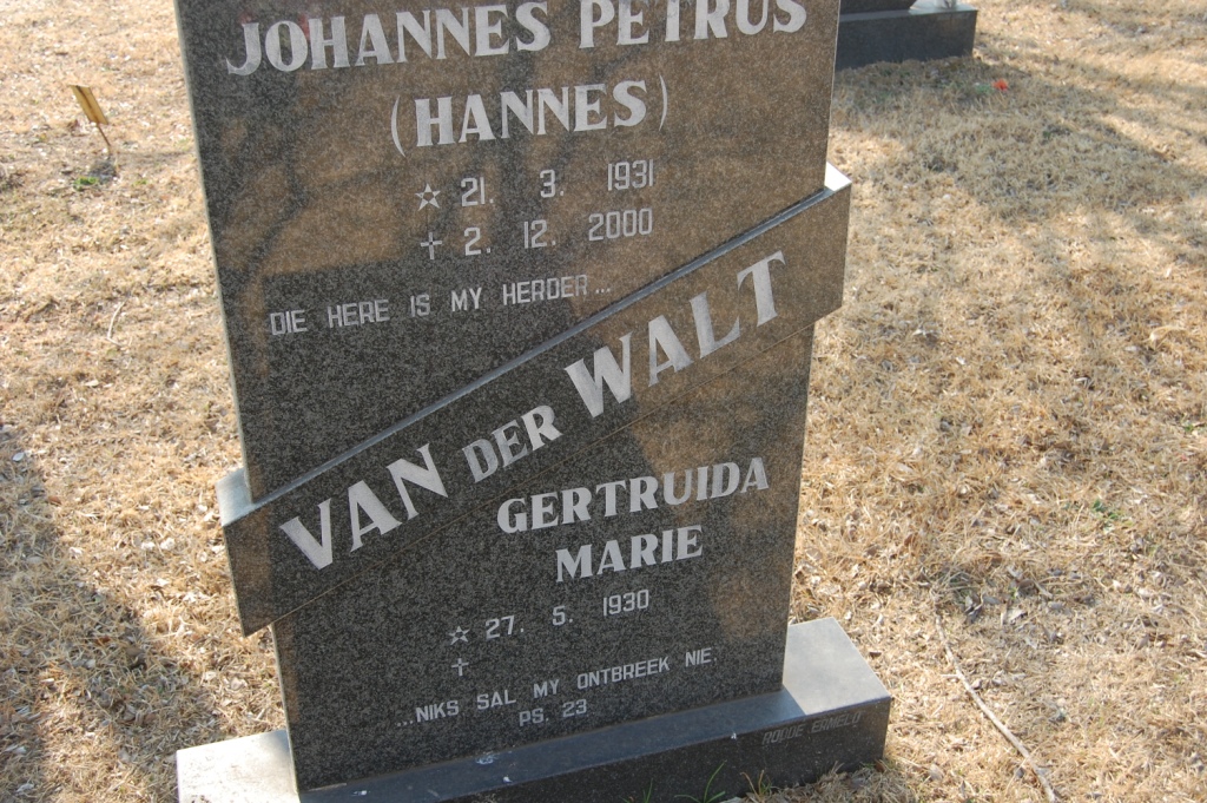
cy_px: 402
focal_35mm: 39
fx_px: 1306
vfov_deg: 34.2
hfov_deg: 49.6
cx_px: 604
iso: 200
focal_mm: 26
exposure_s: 1/125
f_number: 5.6
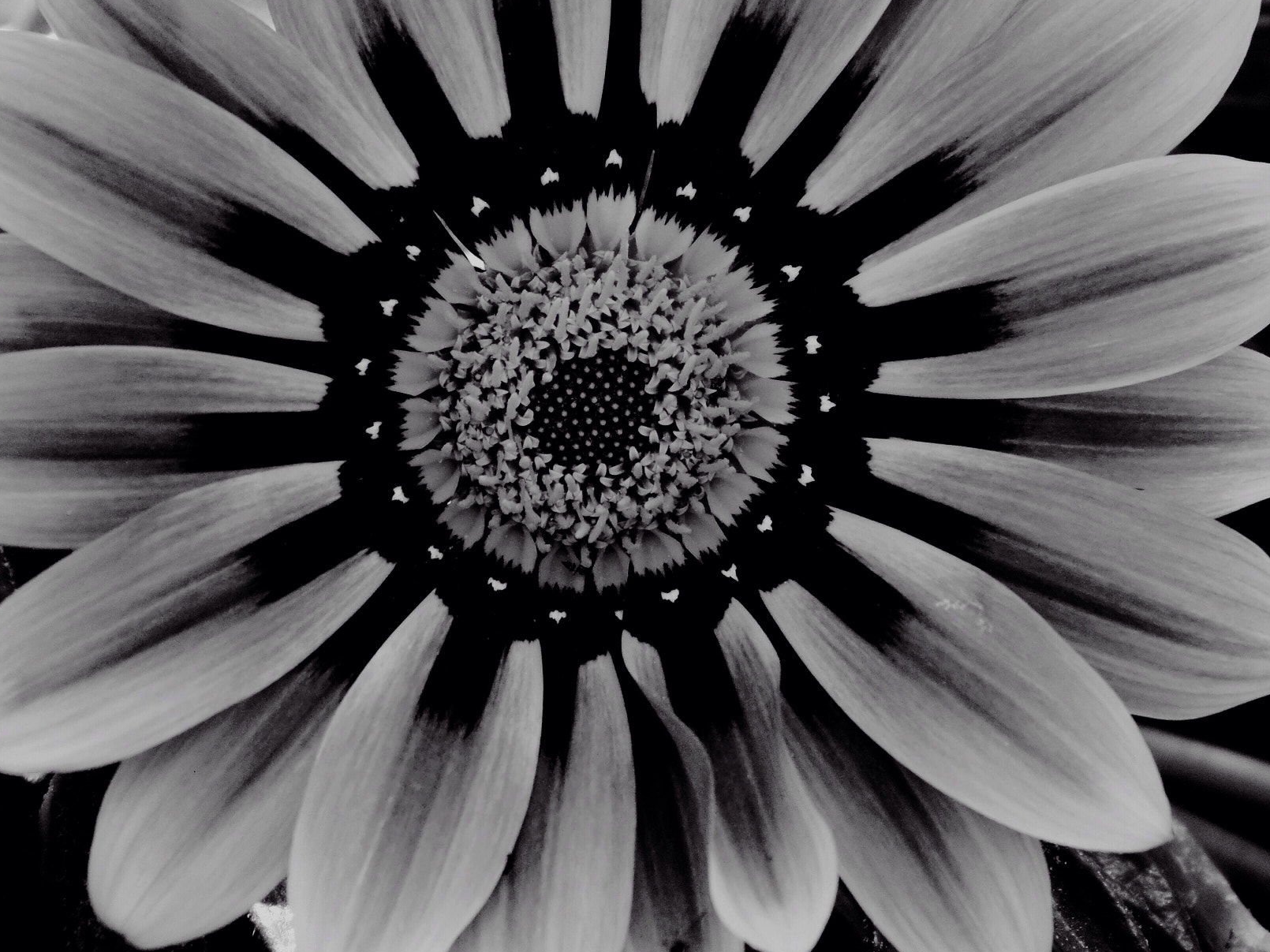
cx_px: 596
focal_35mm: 173
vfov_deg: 8.6
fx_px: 6346
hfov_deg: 11.4
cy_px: 382
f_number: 4.7
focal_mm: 25.2
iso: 125
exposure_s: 1/50
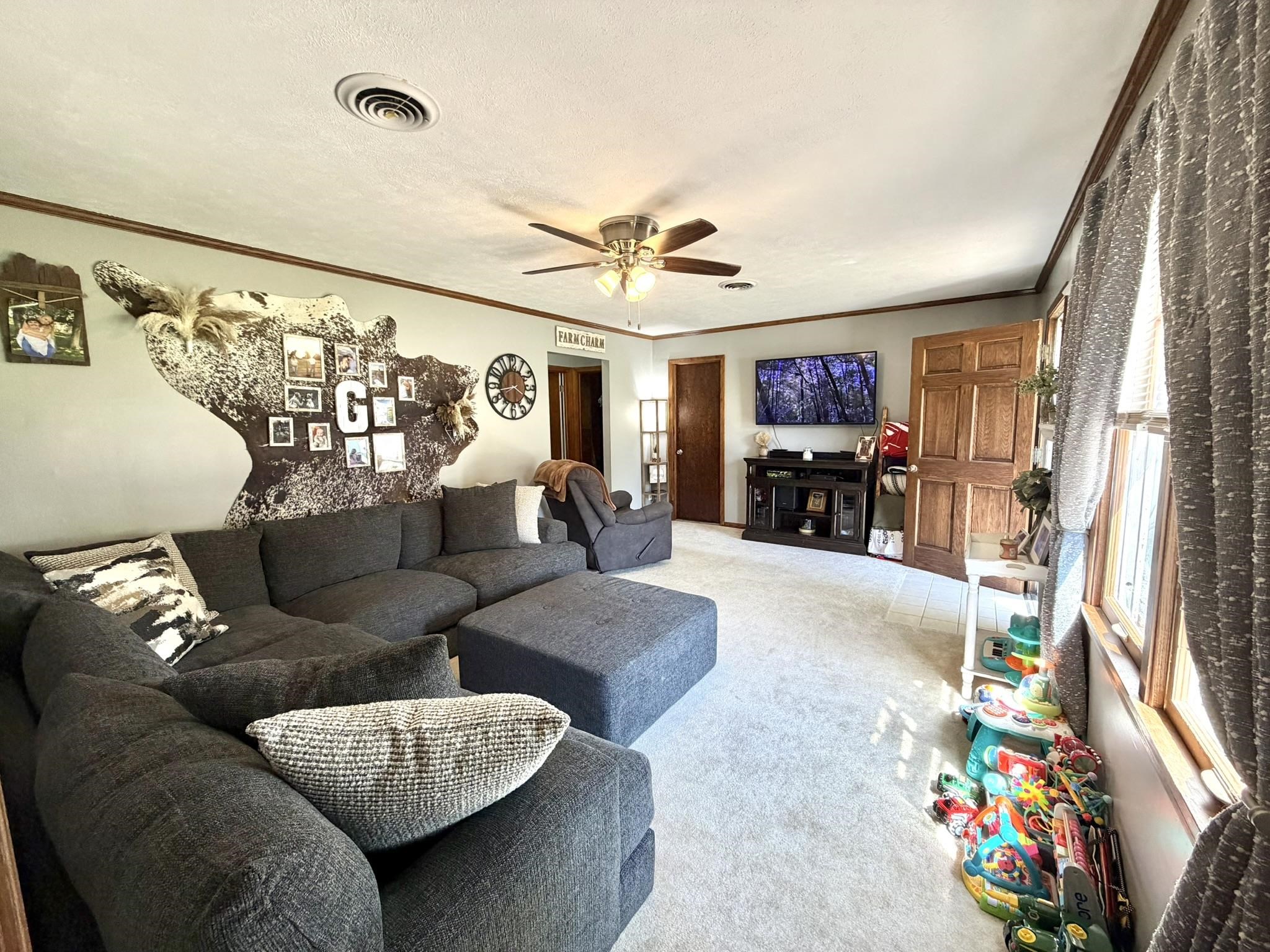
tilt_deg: -6.9
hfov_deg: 102.1
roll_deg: +0.8
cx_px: 635
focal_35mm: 14
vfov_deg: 85.7
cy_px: 476
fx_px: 514
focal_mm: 2.22
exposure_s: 1/120
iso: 250
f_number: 2.2
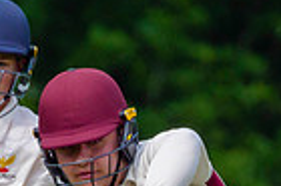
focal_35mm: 3883
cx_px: 160
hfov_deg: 0.5
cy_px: 331
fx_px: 30273
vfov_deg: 0.4
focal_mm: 400
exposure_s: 1/2500
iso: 500
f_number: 5.6
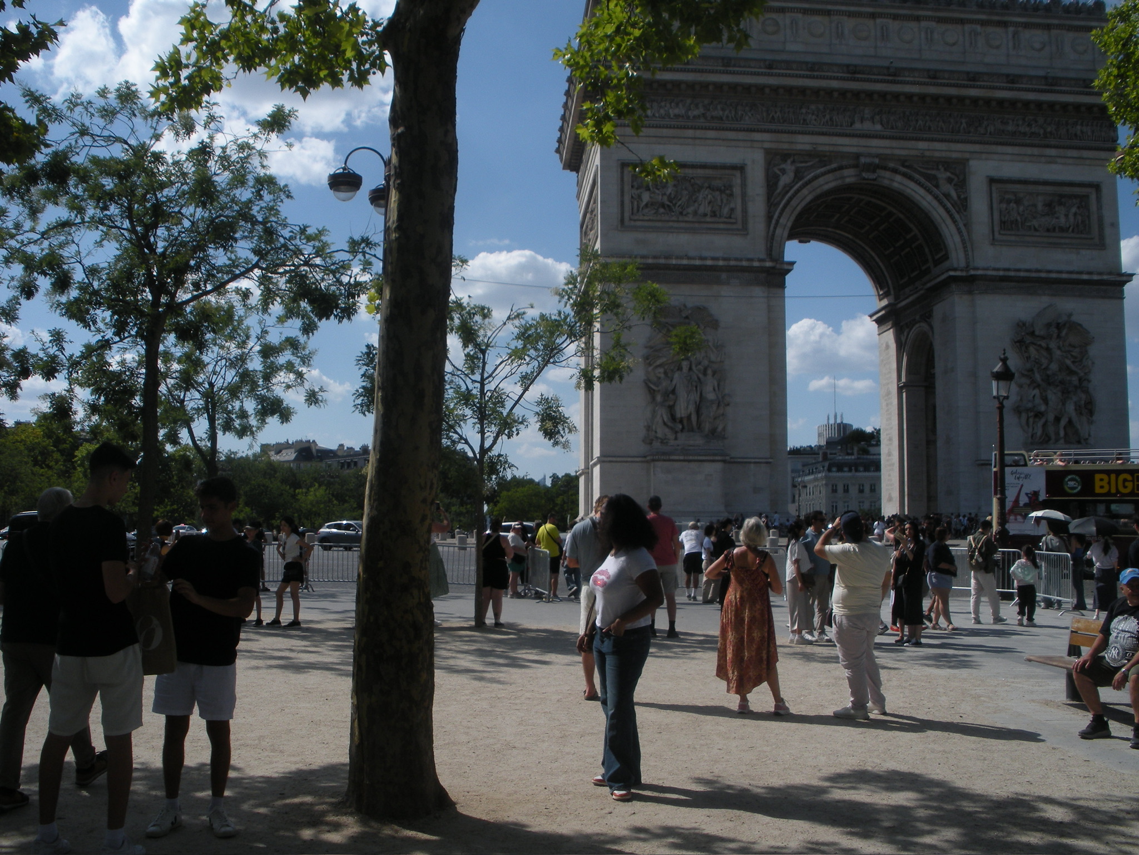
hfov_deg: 51.4
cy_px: 428
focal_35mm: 36
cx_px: 570
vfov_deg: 39.7
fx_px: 1185
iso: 64
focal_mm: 6.3
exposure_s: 1/554
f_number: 5.6
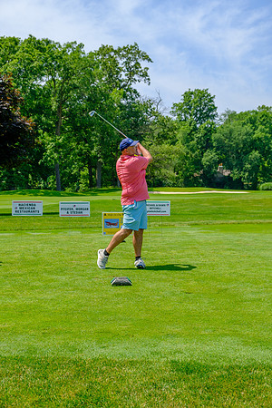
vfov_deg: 38.9
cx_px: 136
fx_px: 578
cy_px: 204
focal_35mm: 51
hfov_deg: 26.5
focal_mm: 34.3
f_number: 5
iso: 200
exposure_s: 1/500
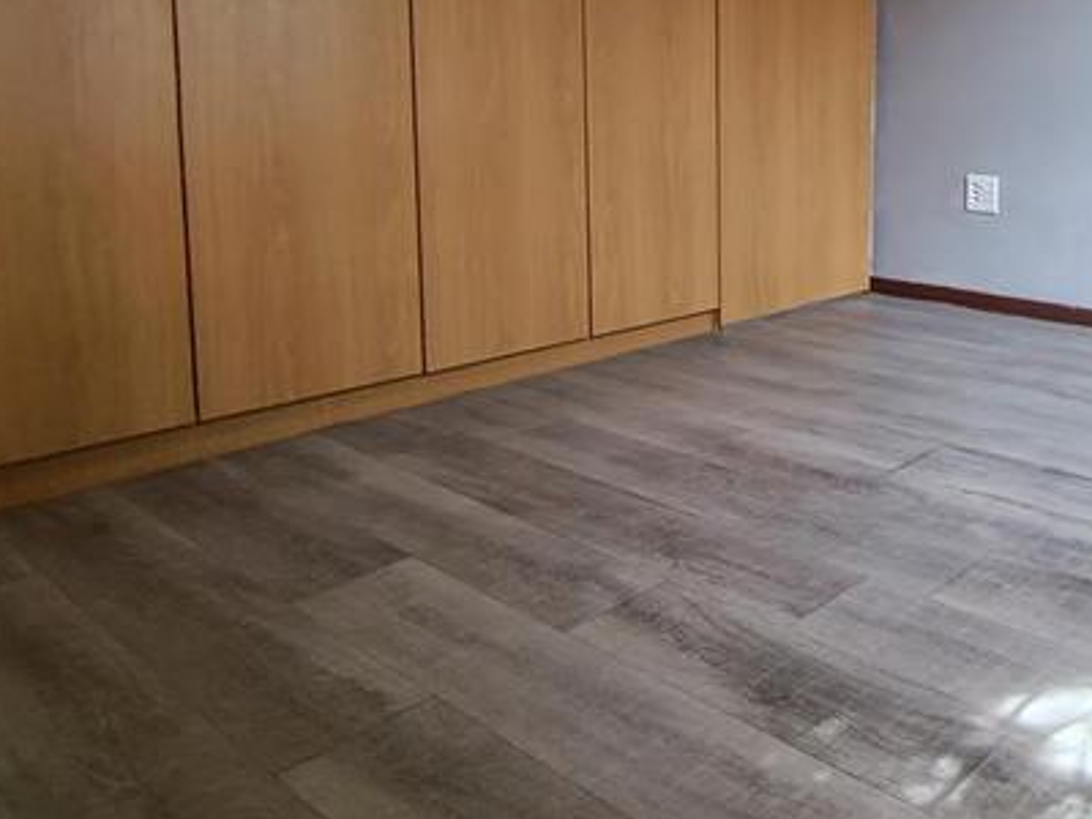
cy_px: 177
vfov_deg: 40.3
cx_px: 1032
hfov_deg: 47.1
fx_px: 1073
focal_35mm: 34
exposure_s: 1/50
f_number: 2.2
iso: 433
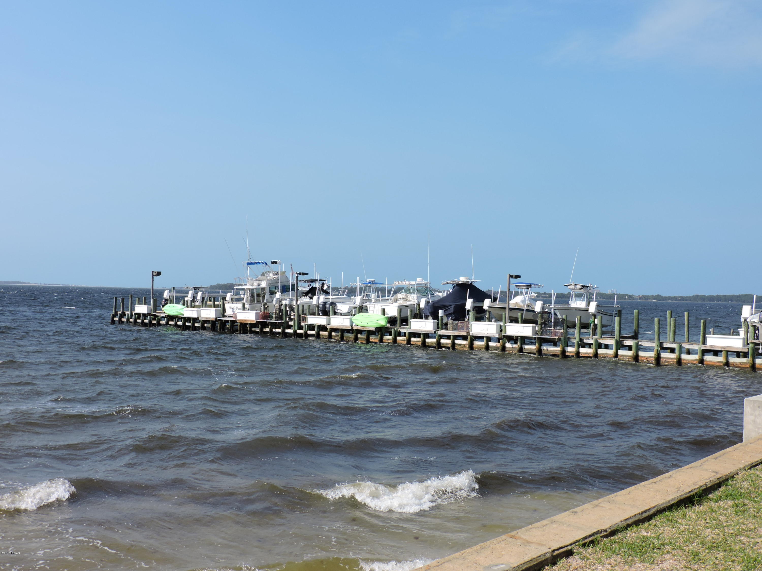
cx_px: 381
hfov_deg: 46.8
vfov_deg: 36.0
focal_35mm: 40
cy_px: 286
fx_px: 881
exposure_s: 1/1250
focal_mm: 7.1
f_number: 3.3
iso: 100
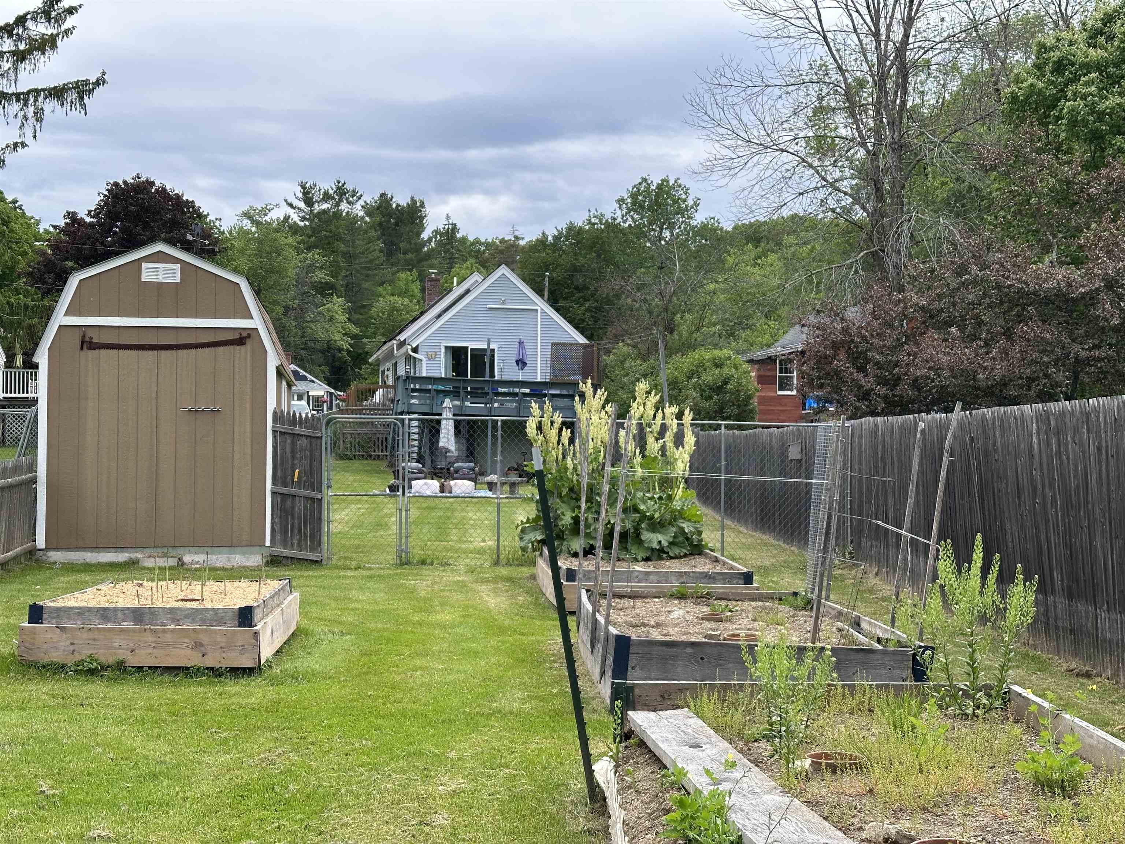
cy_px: 422
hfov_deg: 39.7
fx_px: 1560
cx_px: 562
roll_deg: -0.5
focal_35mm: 48
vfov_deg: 30.3
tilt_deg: +1.7
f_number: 1.78
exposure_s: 1/444
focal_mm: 6.86
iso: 64
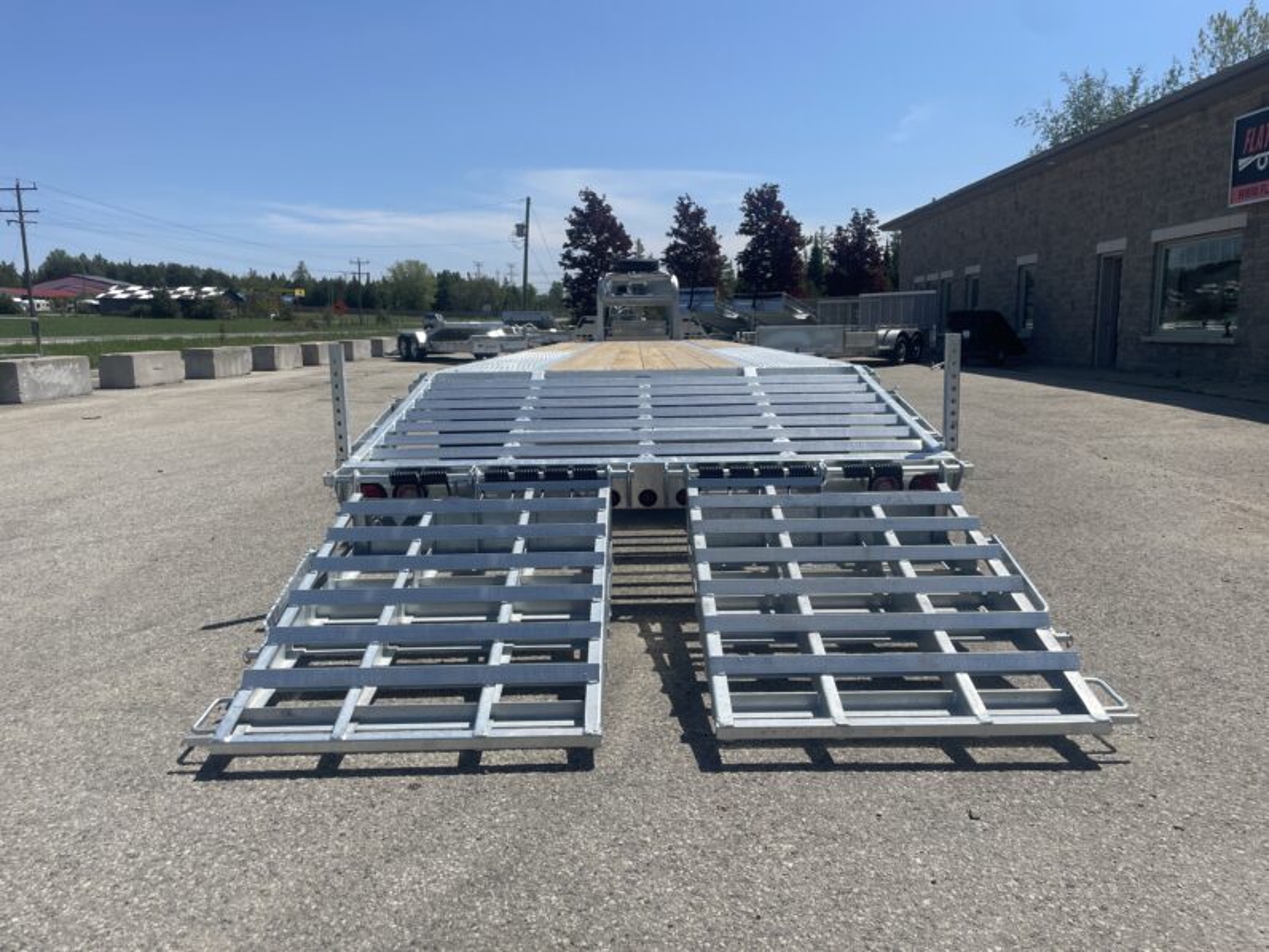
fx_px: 953
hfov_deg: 67.3
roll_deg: +0.5
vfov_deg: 53.1
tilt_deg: -6.5
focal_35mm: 26
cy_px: 476
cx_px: 634
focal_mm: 4.2
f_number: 1.6
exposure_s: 1/6135
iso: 32
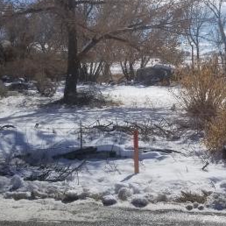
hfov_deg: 30.0
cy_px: 60
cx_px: 124
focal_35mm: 57
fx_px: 421
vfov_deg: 29.6
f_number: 1.7
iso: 50
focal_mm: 4.3
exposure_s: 1/8640
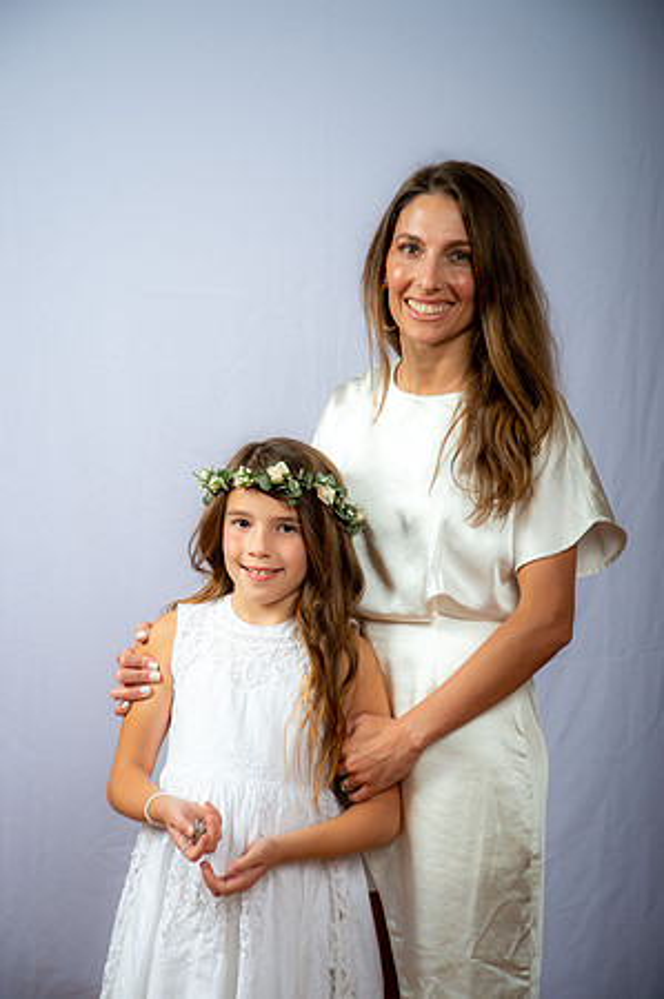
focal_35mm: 70
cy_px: 500
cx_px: 332
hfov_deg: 19.4
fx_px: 1941
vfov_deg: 28.9
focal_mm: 70
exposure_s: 1/200
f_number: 5.6
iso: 250
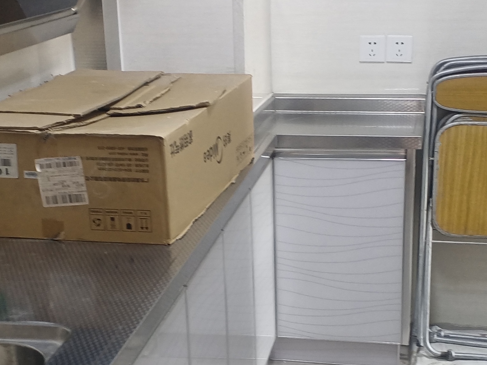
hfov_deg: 28.5
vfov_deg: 21.5
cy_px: 258
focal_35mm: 68
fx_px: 957
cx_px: 265
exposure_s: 1/30
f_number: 1.8
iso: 328
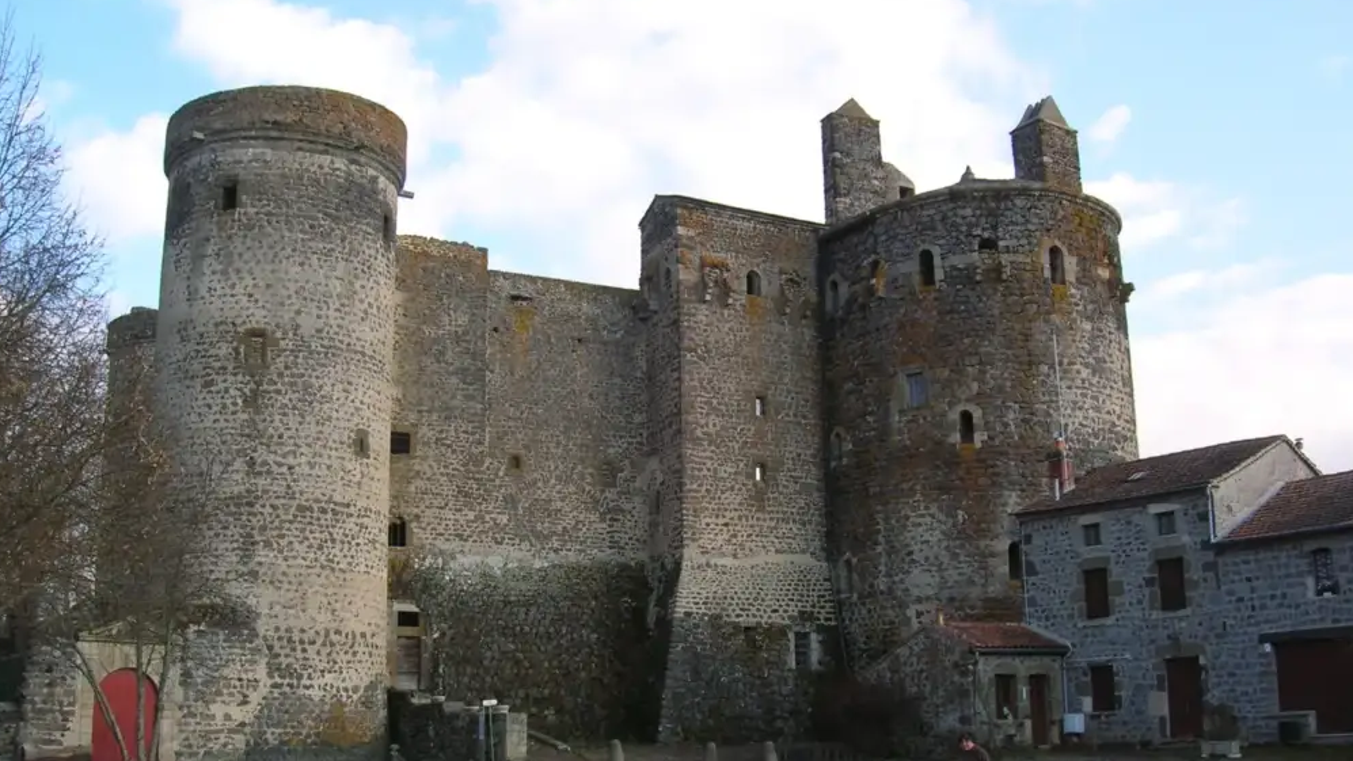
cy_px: 434
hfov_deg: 52.8
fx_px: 1363
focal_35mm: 38
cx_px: 685
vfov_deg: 31.2
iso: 50
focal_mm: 5.7
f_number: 4.9
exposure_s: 1/108
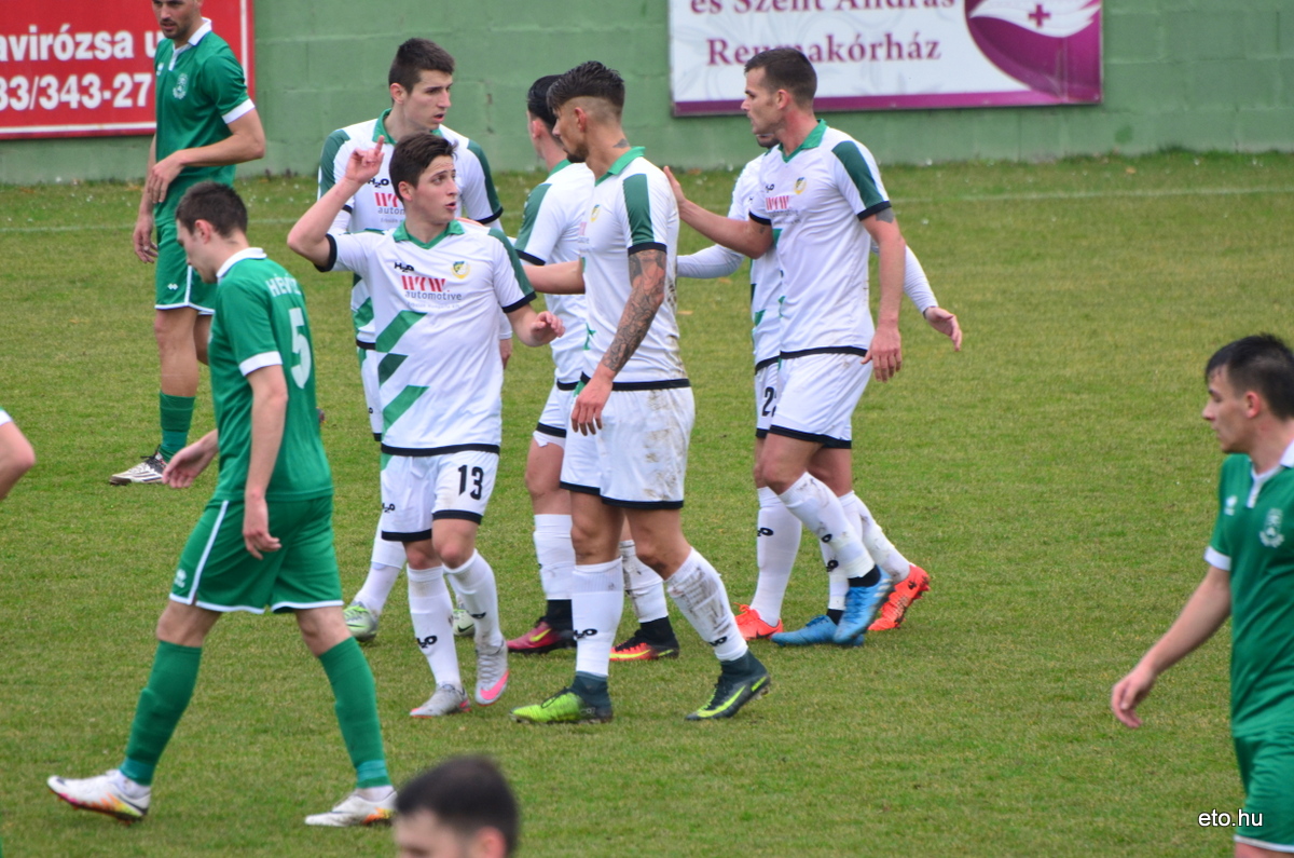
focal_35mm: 450
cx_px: 647
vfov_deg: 3.0
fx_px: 16143
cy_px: 429
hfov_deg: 4.6
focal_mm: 300
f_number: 5.6
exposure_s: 1/640
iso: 800
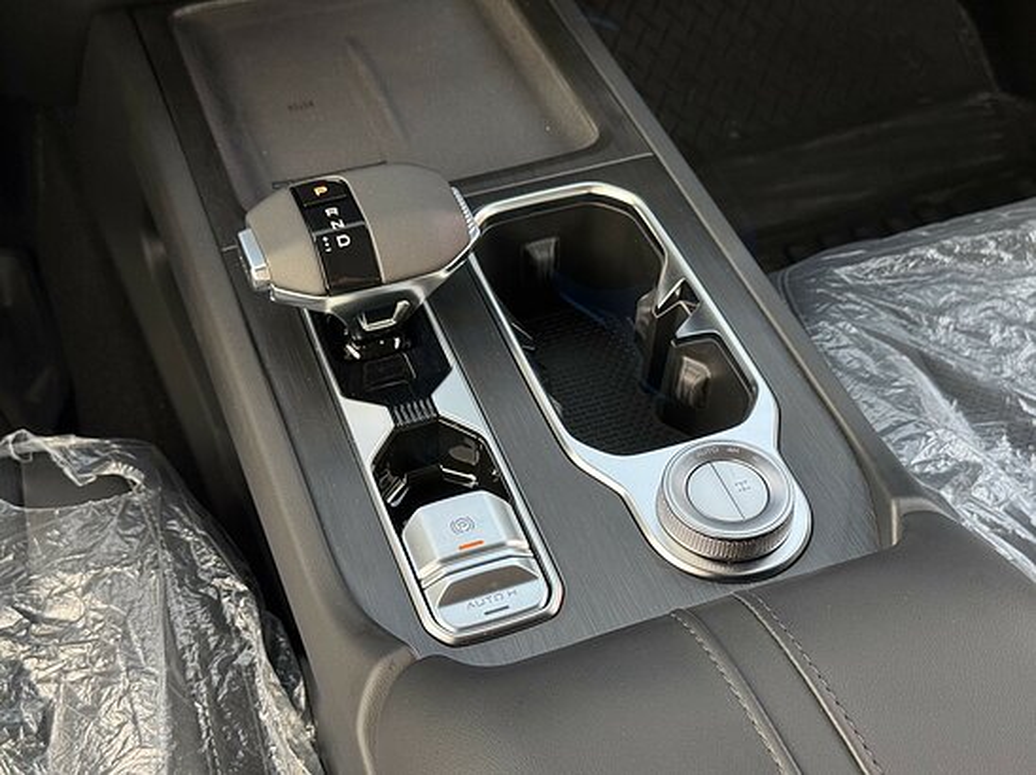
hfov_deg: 39.7
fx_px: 1435
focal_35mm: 48
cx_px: 518
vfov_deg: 30.2
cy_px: 388
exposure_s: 1/60
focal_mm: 6.76
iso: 160
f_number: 1.78
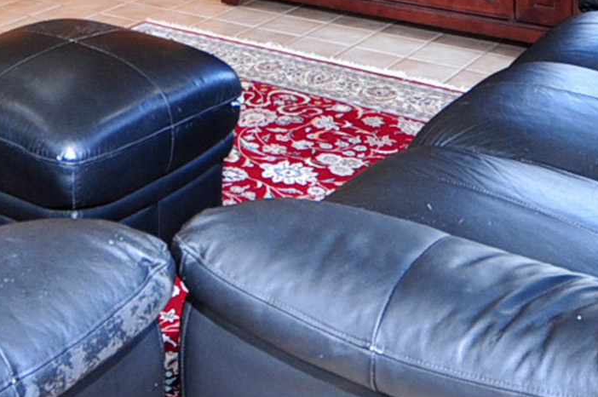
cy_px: -287
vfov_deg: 18.0
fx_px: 1028
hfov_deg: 30.6
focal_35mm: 62
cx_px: 31
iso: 250
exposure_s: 1/40
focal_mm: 10
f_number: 4
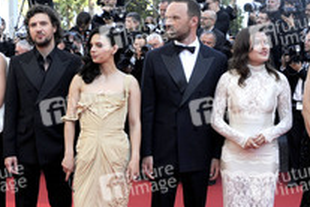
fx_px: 525
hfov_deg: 32.5
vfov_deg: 22.1
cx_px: 97
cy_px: 146
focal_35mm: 61
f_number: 8
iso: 640
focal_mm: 28
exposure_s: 1/250
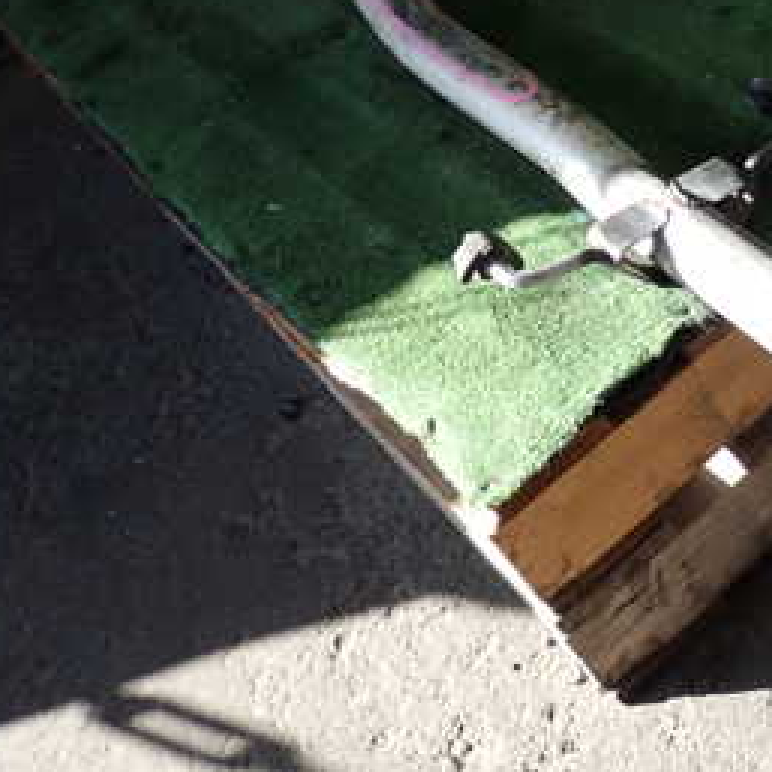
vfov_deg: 26.0
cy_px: 297
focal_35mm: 66
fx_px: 1665
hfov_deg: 24.3
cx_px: 862
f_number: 2.4
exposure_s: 1/200
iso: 100
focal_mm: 5.79
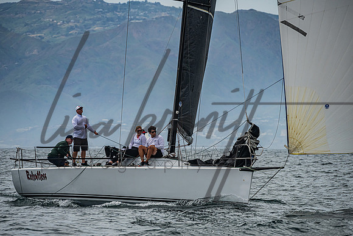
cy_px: 136
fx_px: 3269
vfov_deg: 4.1
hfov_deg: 6.2
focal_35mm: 333
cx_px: 166
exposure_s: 1/2500
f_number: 8
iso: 400
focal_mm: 290
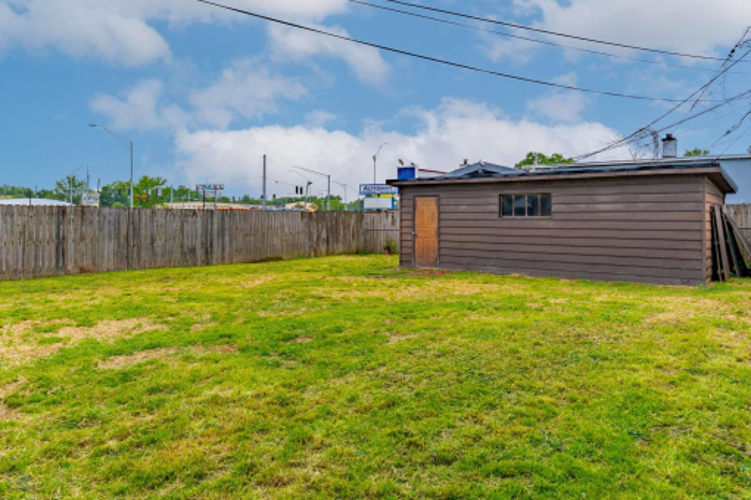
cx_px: 405
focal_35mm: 25
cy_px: 209
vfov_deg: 51.1
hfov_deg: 71.4
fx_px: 521
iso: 200
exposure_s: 1/250
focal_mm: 17
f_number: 8
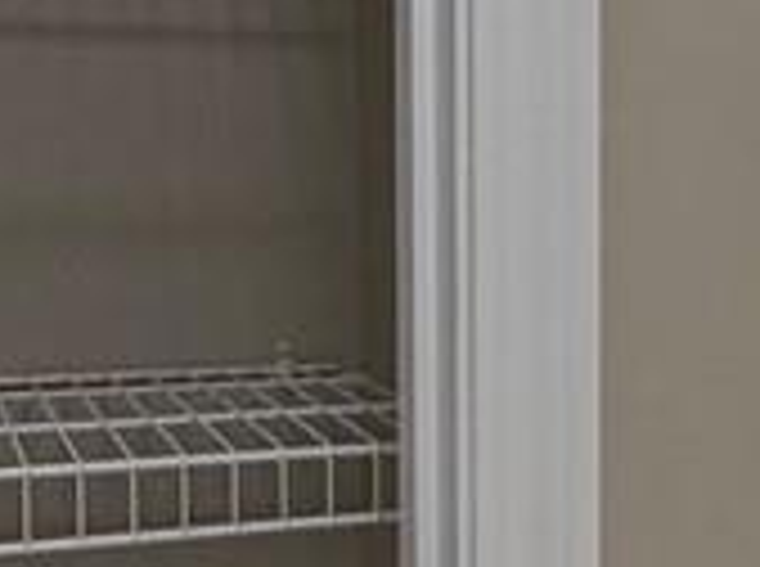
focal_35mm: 85
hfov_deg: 21.0
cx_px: 989
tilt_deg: -5.1
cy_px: 320
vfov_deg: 17.3
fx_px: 1862
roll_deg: -0.8
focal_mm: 2.22
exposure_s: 1/120
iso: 160
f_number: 2.2
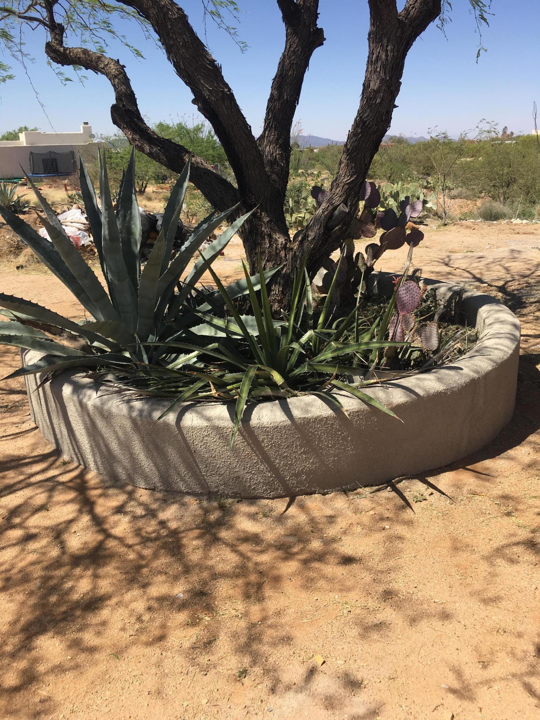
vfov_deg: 61.7
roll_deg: +1.5
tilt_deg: -18.9
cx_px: 270
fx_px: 603
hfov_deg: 48.2
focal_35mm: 29
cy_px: 360
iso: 25
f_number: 2.2
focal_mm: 4.15
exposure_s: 1/1832
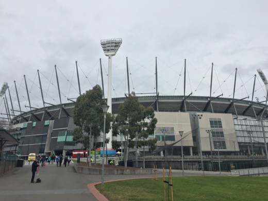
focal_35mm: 29
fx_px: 225
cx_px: 134
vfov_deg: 48.2
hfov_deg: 61.7
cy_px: 100
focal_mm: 4.15
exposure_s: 1/1276
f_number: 2.2
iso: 32
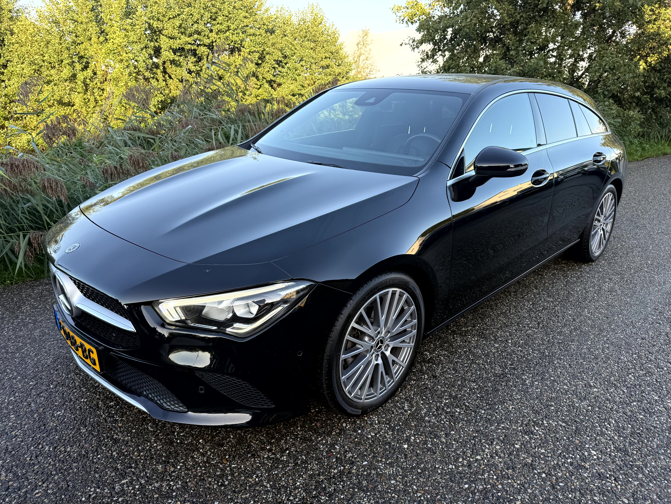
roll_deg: +0.1
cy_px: 252
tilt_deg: -18.5
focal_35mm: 24
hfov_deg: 71.6
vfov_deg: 56.8
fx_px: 465
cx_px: 336
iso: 100
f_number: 1.78
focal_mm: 6.76
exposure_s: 1/423
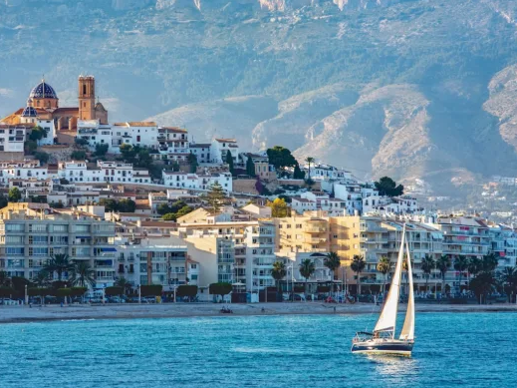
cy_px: 195
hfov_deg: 11.3
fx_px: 2613
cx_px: 243
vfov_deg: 8.5
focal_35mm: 175
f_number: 8
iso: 800
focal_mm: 160
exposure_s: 1/1250
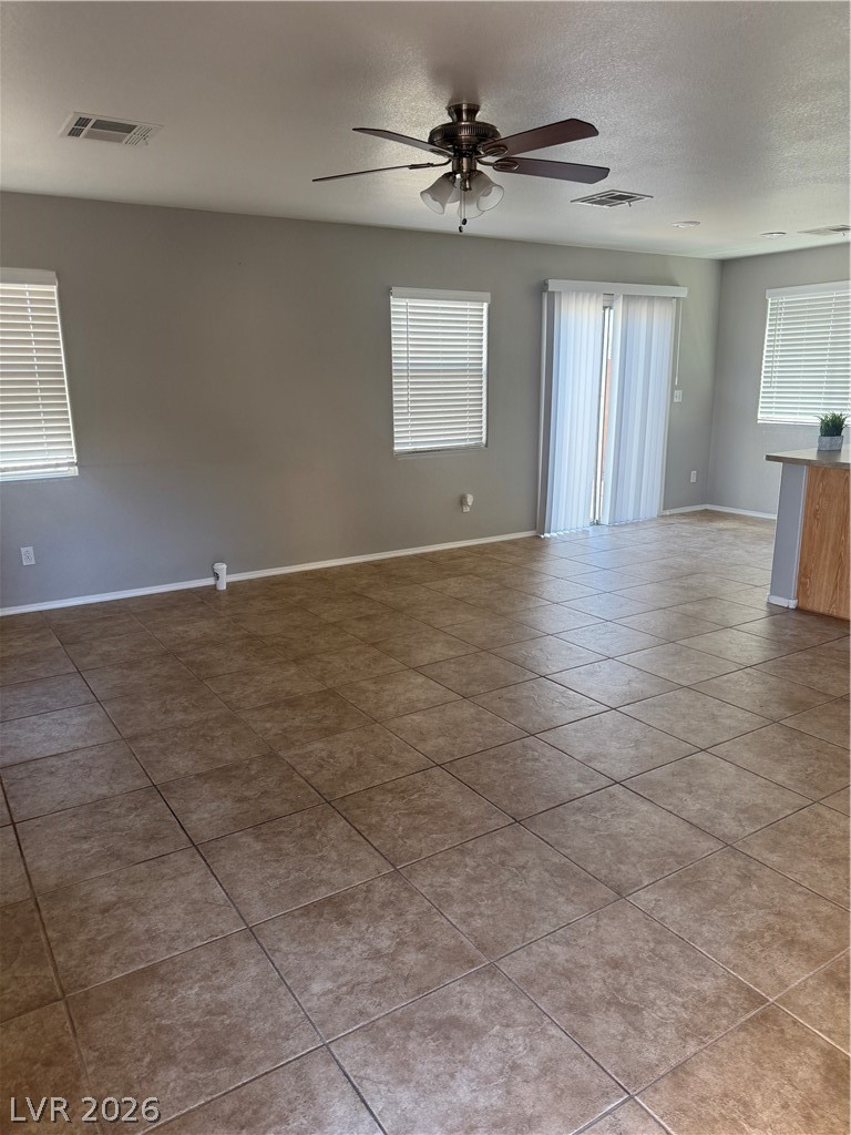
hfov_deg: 56.8
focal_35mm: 24
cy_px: 568
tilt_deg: -13.9
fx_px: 787
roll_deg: +1.5
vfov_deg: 71.6
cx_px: 426
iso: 160
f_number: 1.78
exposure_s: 1/121
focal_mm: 6.76
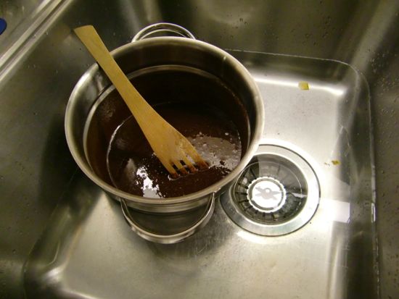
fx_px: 323
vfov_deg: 49.8
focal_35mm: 28
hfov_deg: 63.4
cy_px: 150
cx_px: 200
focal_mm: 4.9
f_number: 2.6
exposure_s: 1/100
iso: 400
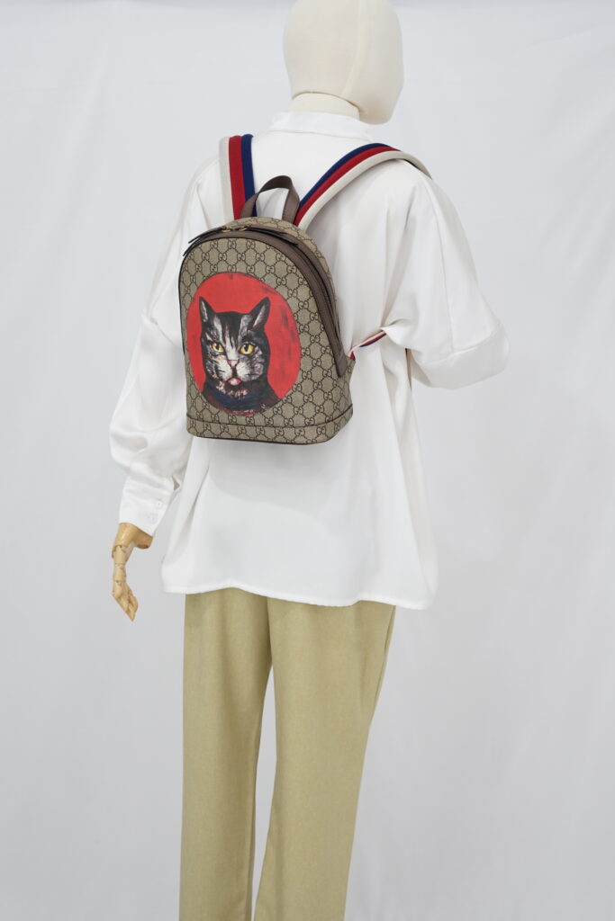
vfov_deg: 39.6
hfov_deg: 27.0
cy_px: 460
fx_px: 1281
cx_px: 308
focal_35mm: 50
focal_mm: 50
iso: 640
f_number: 6.3
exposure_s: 1/13
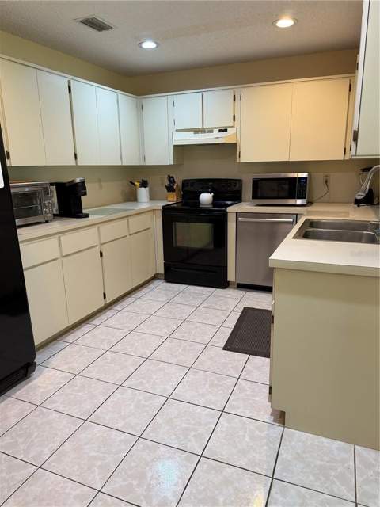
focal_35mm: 24
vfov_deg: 71.6
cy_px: 254
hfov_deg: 56.8
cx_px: 190
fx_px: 351
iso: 200
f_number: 1.78
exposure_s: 1/120
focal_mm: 6.76
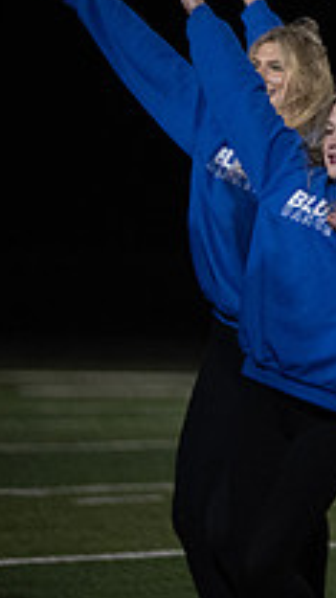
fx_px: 7397
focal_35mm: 467
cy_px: 119
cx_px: 795
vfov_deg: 4.6
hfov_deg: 2.6
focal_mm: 160
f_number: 2.8
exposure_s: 1/1600
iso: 5000
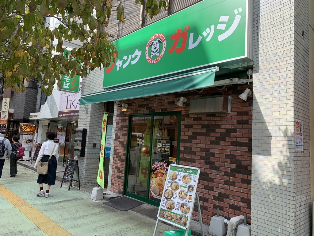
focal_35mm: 26
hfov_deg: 67.3
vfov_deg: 53.1
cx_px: 157
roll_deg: -3.5
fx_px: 236
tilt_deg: +5.4
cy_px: 118
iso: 25
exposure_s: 1/1250
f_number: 1.8
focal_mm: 4.25
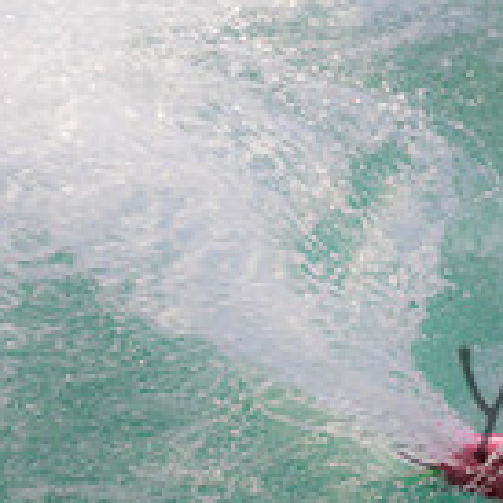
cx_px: 548
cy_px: 305
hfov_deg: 0.5
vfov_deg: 0.5
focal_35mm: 3651
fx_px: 60022
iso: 360
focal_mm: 800
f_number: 11
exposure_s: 1/400
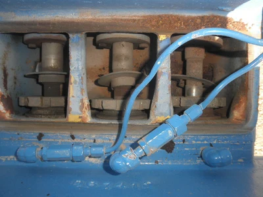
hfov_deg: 63.4
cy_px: 98
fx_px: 213
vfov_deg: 49.7
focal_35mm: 28
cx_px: 132
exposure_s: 1/30
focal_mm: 5
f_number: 8.5
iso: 64
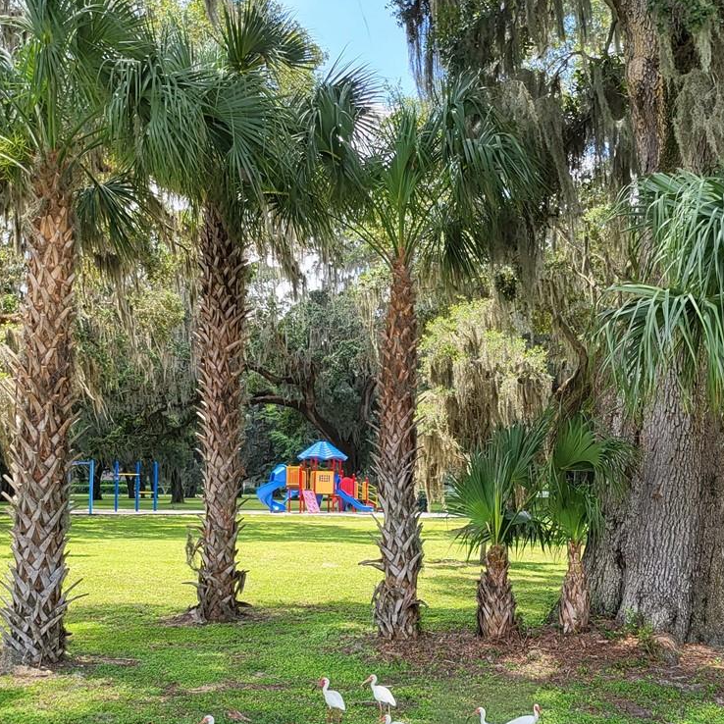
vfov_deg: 36.5
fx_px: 1088
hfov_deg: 36.6
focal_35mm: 46
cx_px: 448
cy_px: 475
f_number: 1.8
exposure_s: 1/354
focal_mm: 5
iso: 40
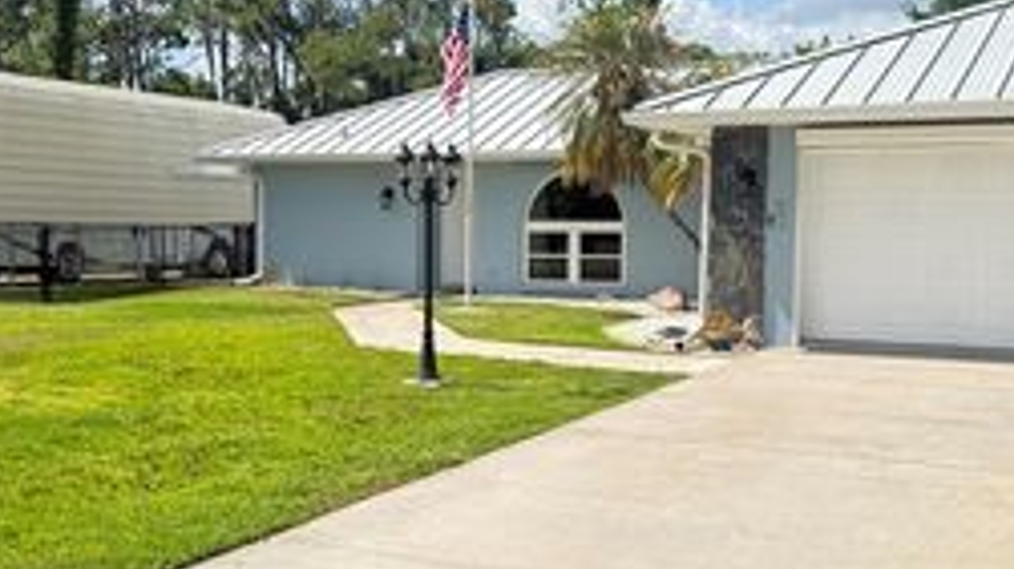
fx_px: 1398
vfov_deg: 23.0
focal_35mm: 52
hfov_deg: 39.9
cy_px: 333
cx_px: 513
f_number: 1.78
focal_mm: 6.76
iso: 125
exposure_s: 1/4167
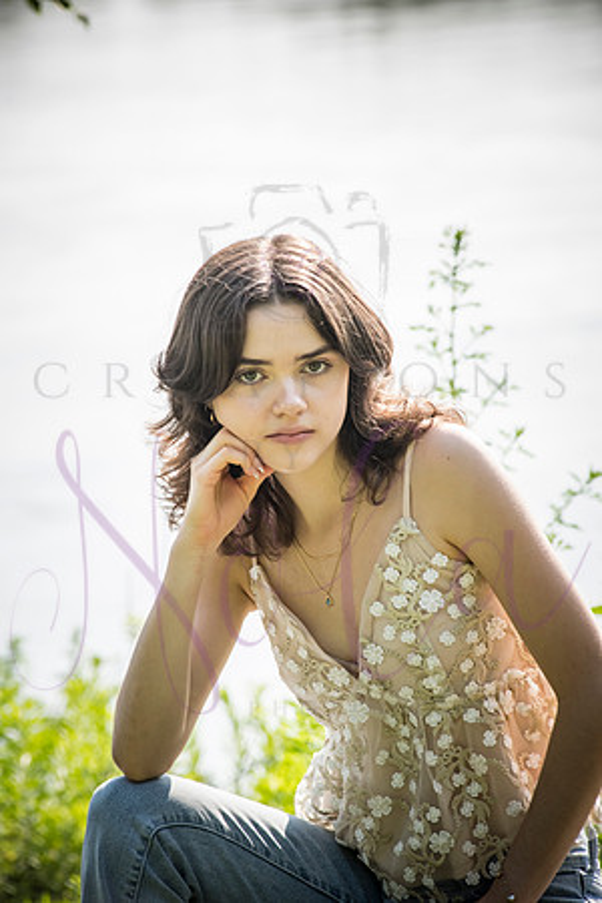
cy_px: 452
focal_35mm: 200
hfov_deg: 6.9
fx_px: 5016
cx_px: 301
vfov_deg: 10.3
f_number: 8
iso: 400
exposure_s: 1/320
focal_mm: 200
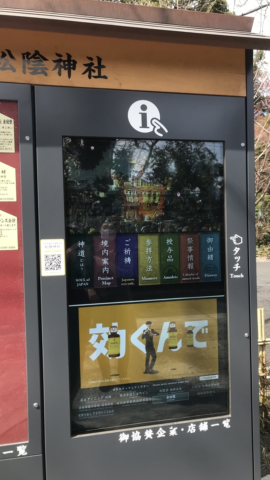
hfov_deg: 37.5
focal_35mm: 31
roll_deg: +2.2
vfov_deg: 62.6
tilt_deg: -0.8
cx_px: 173
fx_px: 395
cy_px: 242
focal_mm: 3.99
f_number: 1.8
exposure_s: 1/610
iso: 20
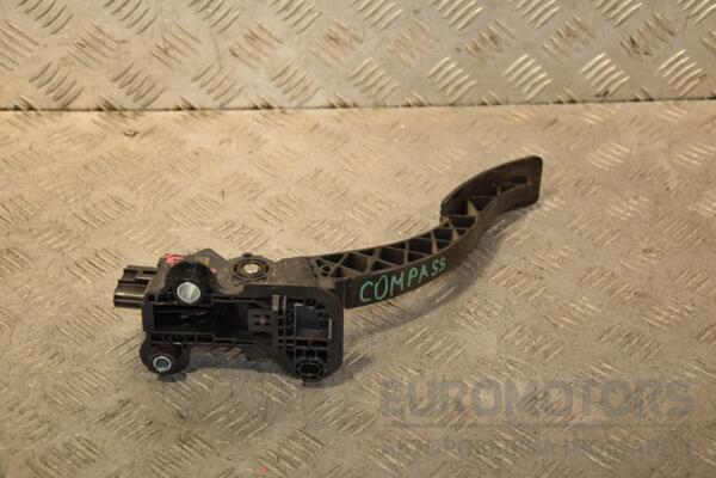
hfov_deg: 28.1
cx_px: 358
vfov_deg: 18.9
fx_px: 1432
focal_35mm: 72
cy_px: 239
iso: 800
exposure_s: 1/200
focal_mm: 48
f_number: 5
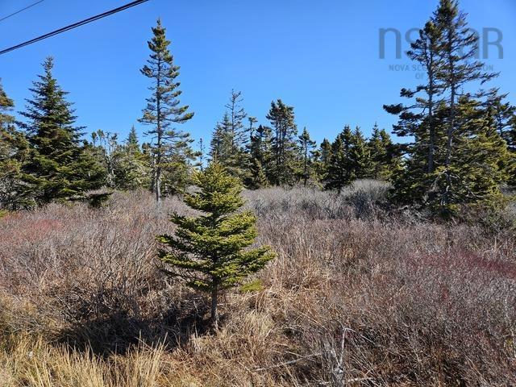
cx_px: 258
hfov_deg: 73.9
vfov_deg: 58.9
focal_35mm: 23
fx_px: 343
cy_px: 194
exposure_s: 1/1222
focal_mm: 5.4
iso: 25
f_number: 1.8
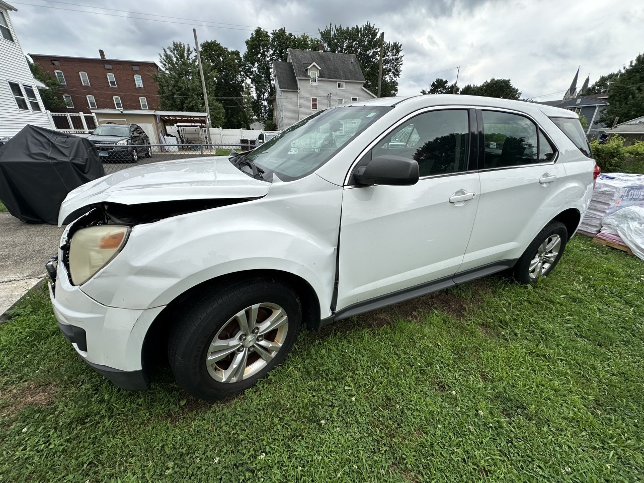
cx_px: 322
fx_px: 260
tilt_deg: -22.4
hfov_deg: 102.1
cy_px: 242
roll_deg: +2.3
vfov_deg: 85.7
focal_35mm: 14
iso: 40
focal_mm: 2.22
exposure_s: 1/1435
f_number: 2.2
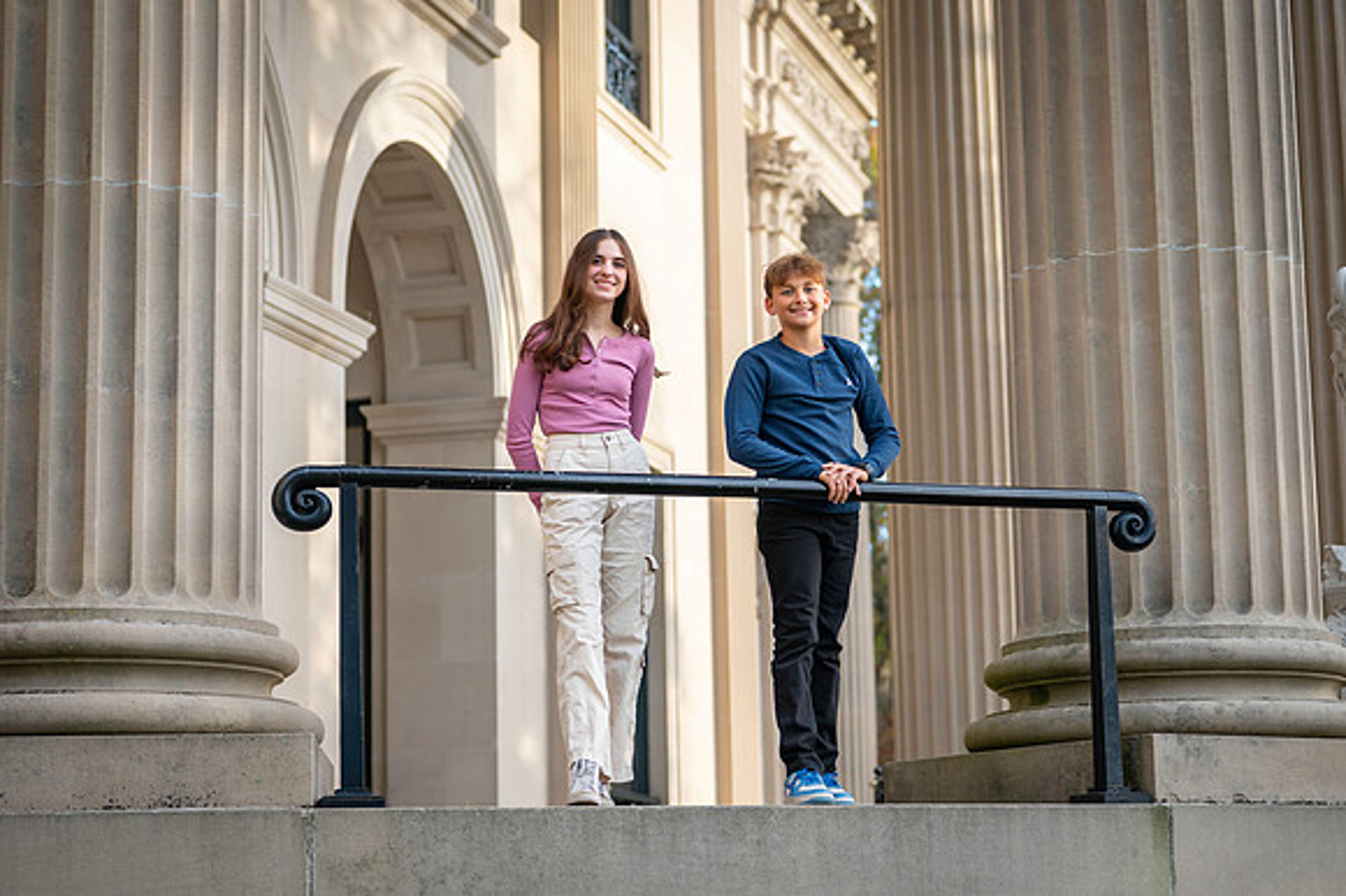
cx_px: 731
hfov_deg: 25.7
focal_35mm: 79
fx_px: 2944
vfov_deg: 17.3
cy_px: 439
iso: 400
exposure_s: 1/800
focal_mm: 70
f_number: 2.8
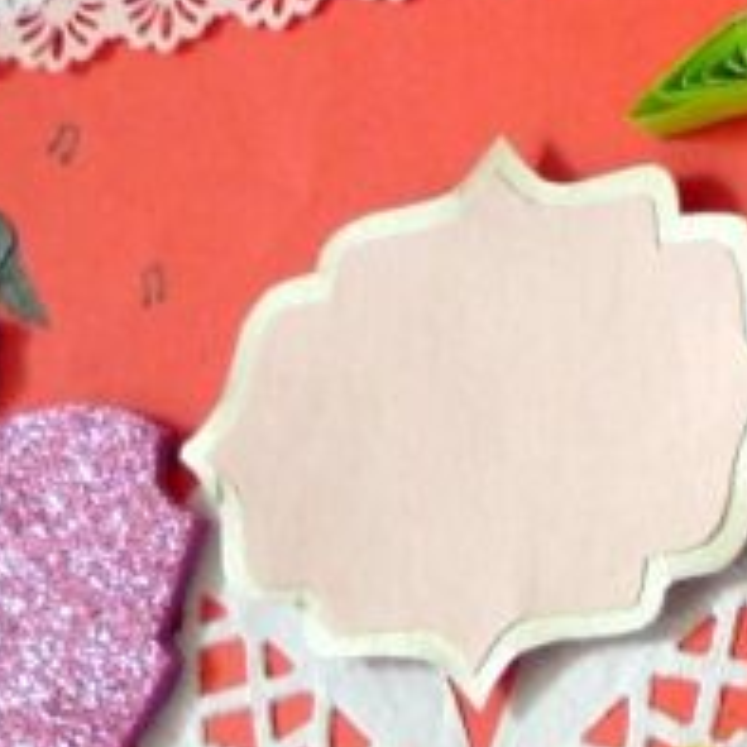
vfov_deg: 13.2
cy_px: 1456
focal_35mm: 115
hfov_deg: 14.9
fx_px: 2808
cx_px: 777
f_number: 2.8
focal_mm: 5.7
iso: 250
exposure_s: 1/60
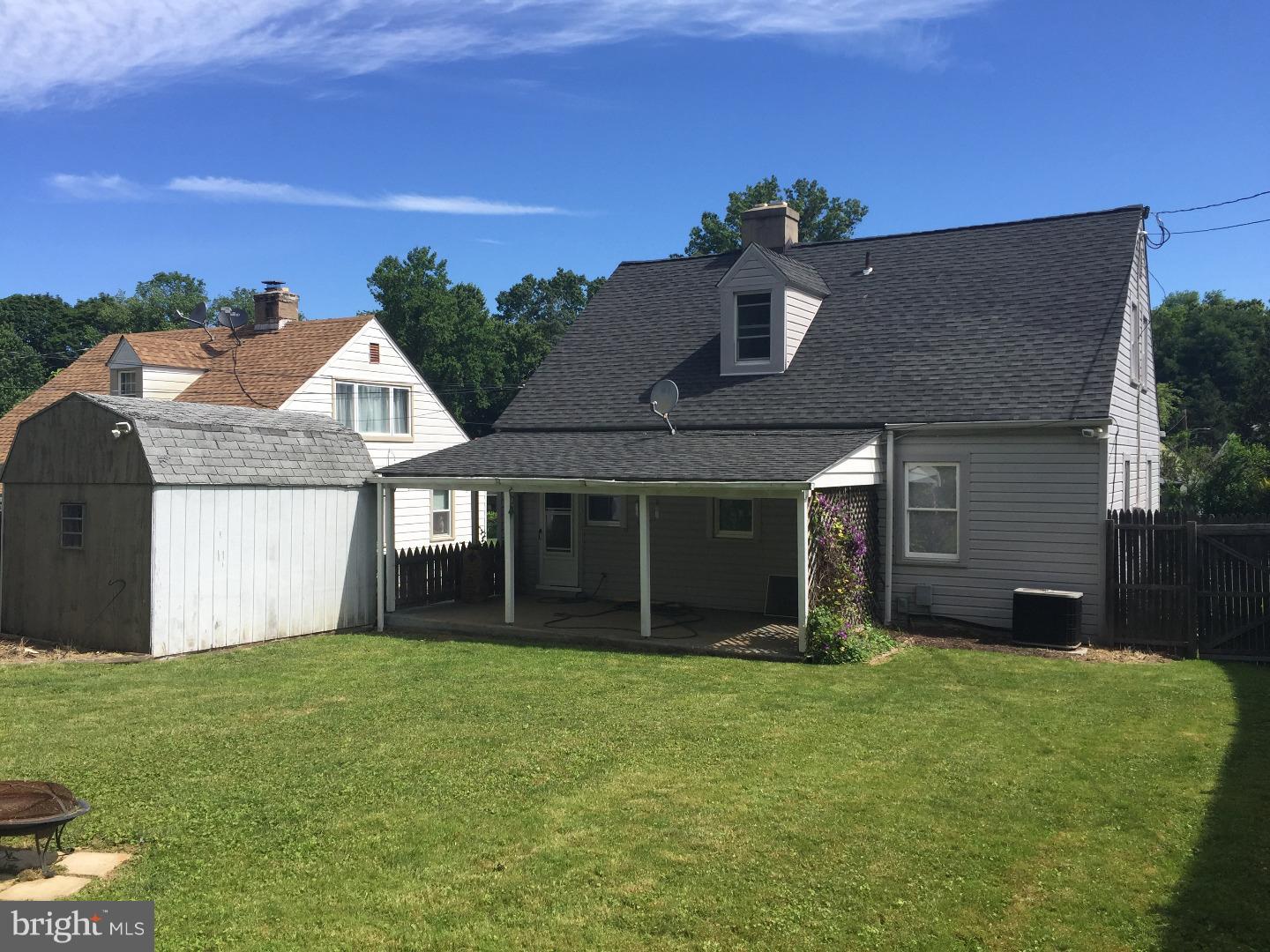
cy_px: 476
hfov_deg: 61.7
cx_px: 635
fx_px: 1064
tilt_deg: +1.1
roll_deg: +0.4
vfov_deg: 48.2
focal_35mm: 29
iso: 32
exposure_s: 1/1582
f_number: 2.2
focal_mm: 4.15
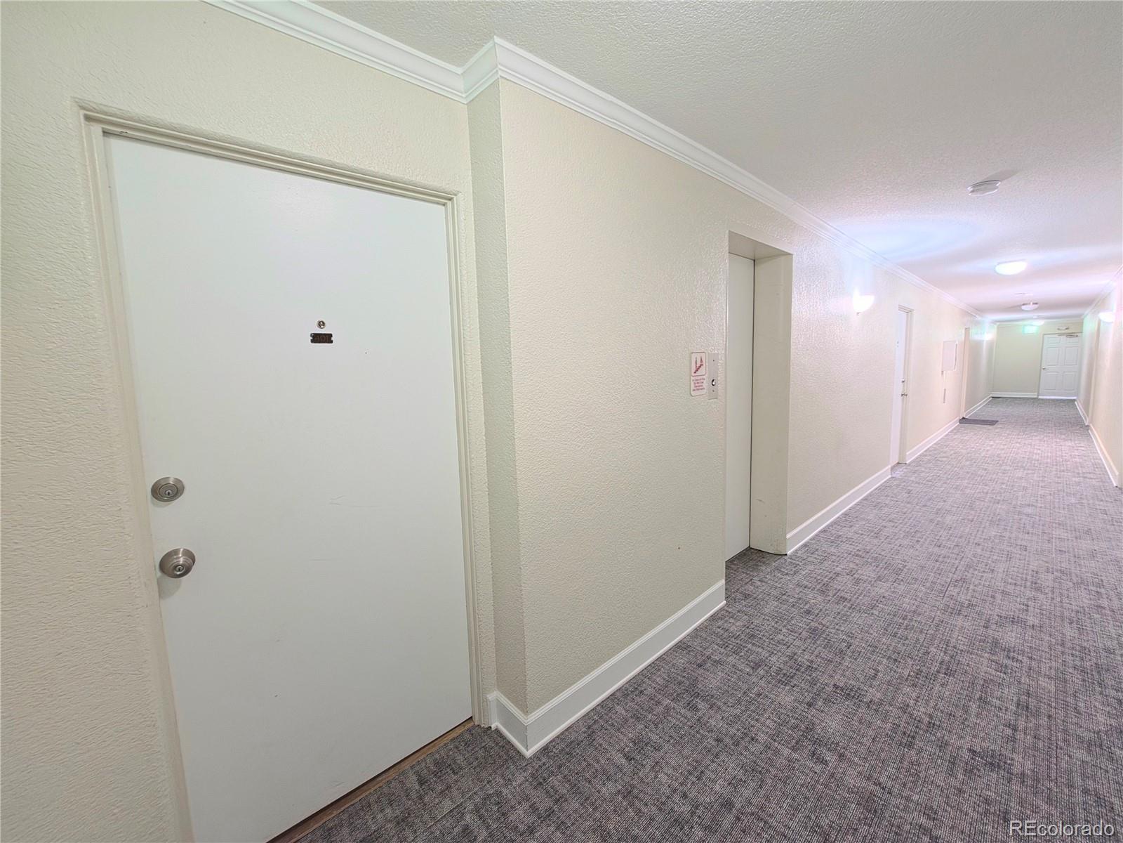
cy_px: 422
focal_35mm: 13
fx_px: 422
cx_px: 562
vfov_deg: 89.9
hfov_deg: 106.2
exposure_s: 1/13.4
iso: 500
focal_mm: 2.2
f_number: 1.9
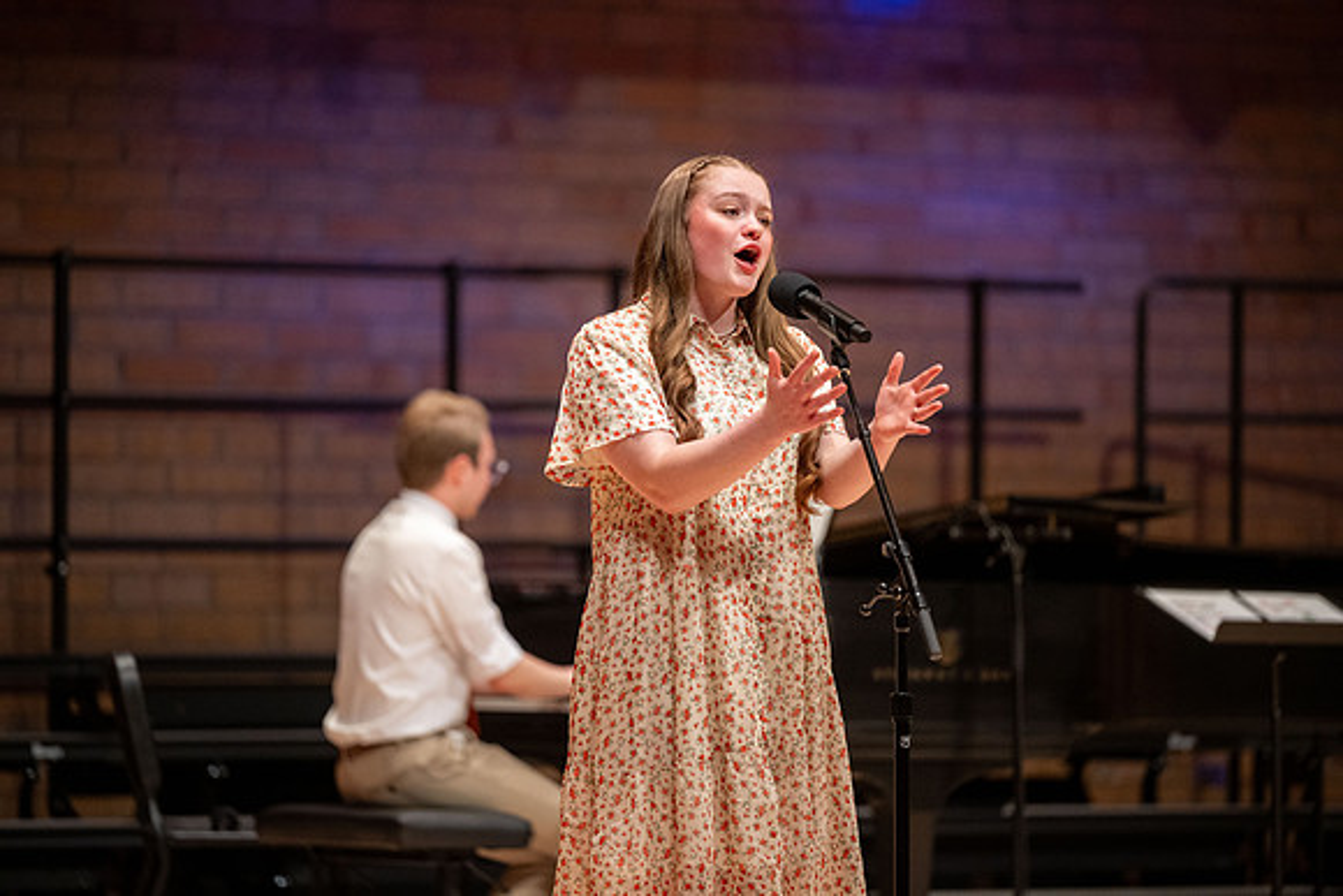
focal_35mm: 200
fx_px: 7463
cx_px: 672
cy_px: 448
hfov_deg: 10.3
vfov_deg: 6.9
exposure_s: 1/500
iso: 2500
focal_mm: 200
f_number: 2.8
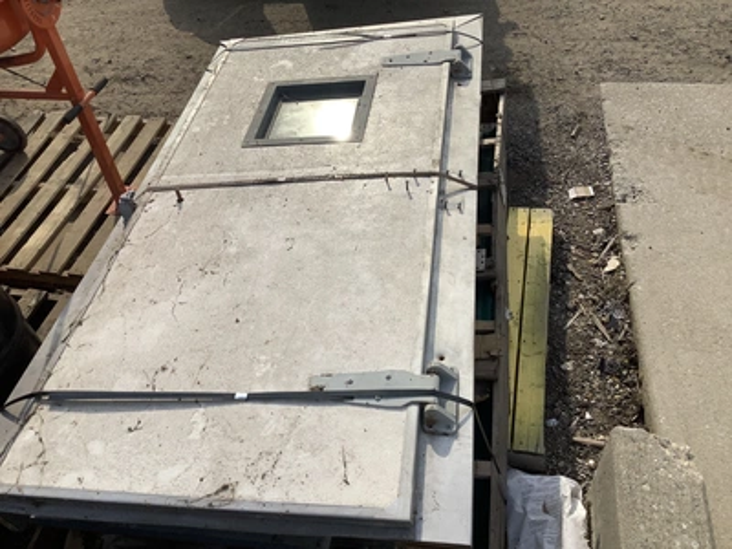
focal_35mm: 31
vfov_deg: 45.4
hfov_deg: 58.4
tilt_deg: -48.1
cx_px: 366
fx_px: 656
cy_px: 274
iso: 25
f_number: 2.4
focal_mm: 3.3
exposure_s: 1/2632
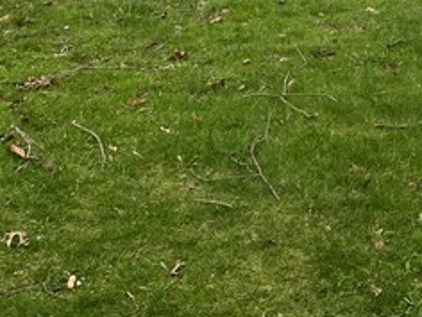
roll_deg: +1.0
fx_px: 1378
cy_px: -170
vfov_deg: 12.4
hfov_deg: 16.3
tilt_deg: -6.3
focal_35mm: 113
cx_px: 578
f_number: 1.6
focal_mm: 4.2
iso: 32
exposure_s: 1/535
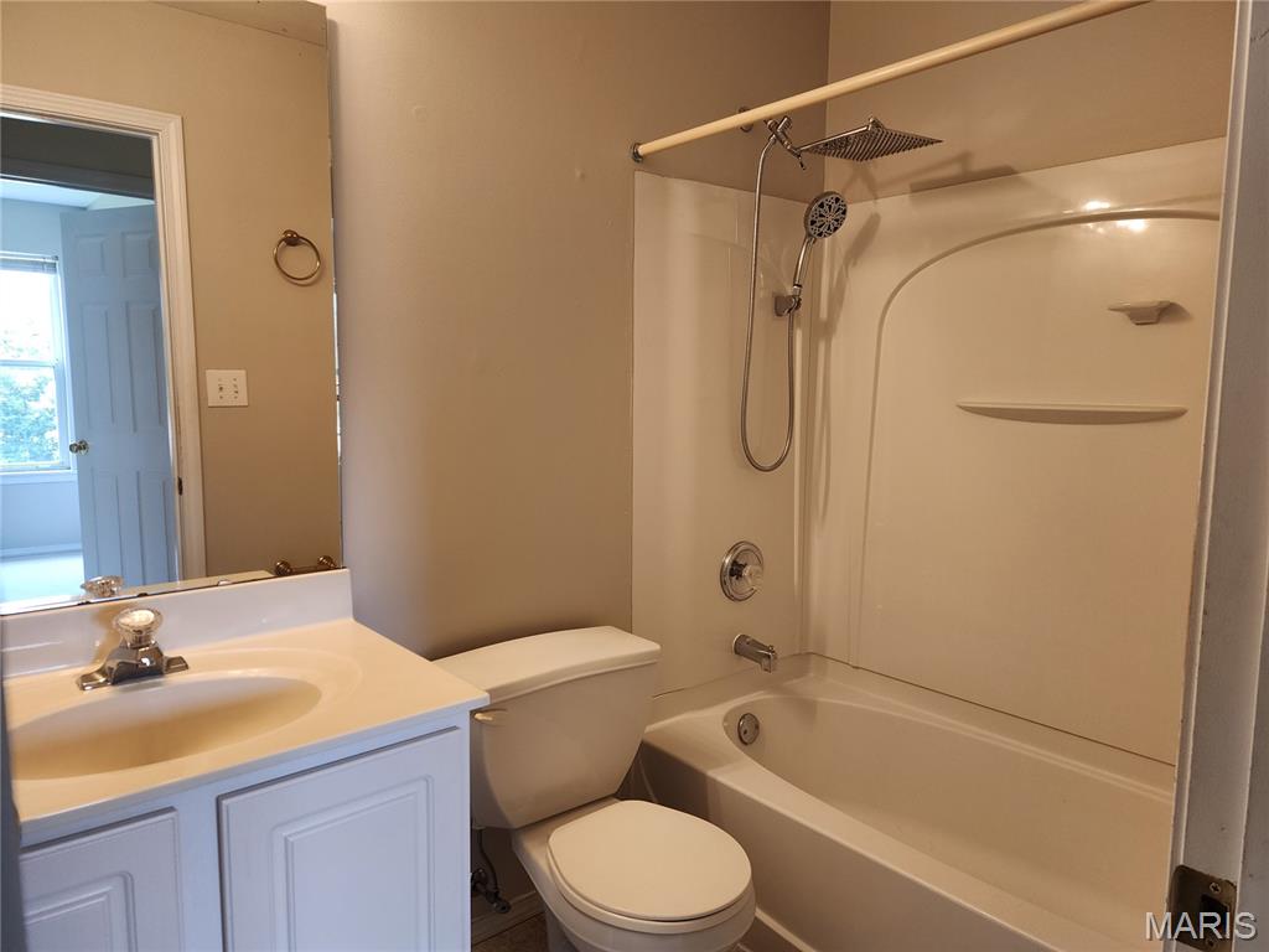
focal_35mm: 23
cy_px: 476
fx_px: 843
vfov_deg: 58.9
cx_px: 634
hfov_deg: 73.9
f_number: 1.8
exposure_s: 1/120
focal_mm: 6.4
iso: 200
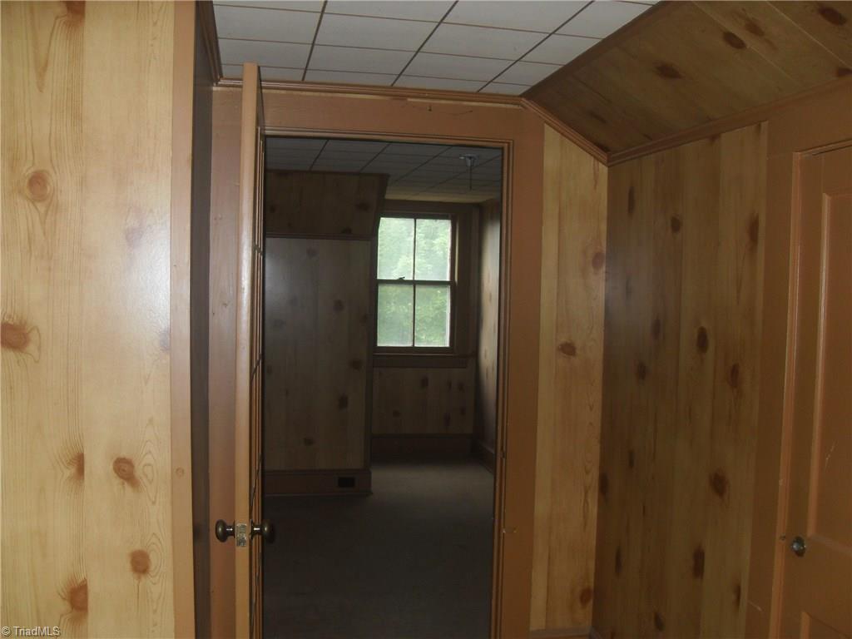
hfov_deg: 54.0
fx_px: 837
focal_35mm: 34
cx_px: 426
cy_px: 320
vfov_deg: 41.8
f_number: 2.8
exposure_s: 1/45
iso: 100
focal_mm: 6.3
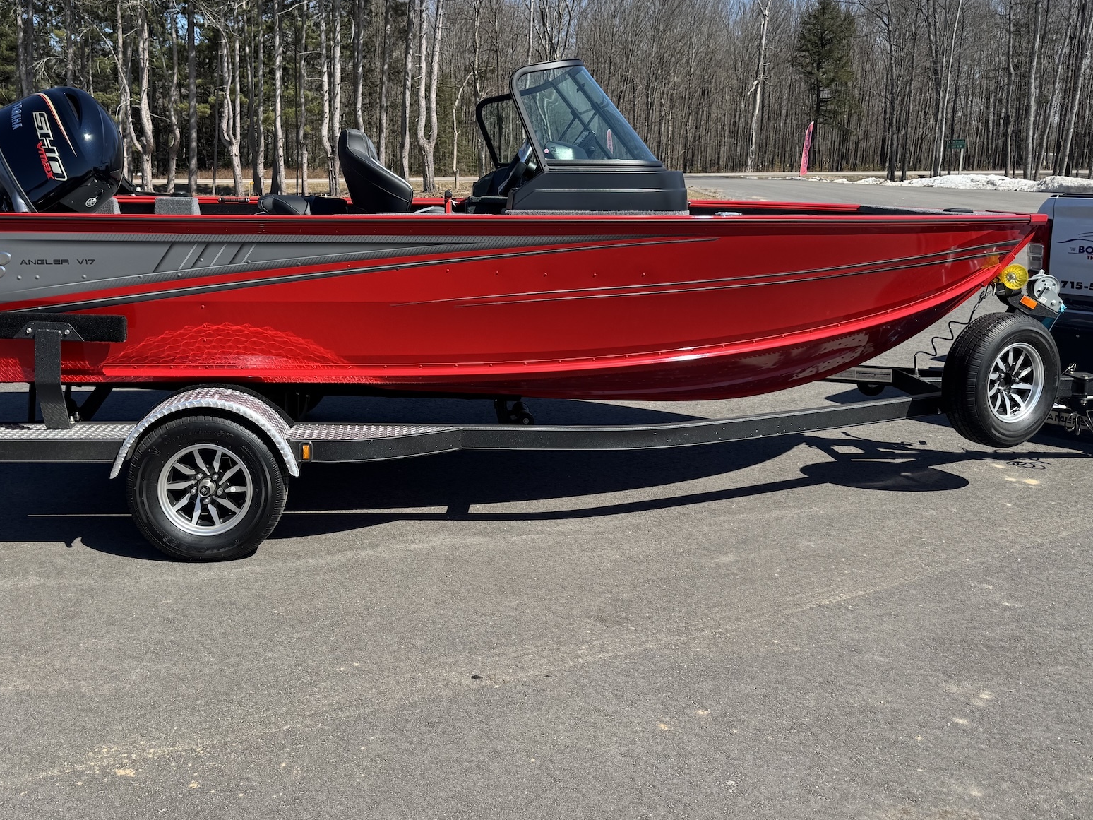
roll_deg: +0.3
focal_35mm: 31
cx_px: 402
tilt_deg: -7.0
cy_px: 298
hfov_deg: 57.5
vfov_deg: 45.0
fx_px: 979
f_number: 1.78
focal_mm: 6.76
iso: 80
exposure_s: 1/2506
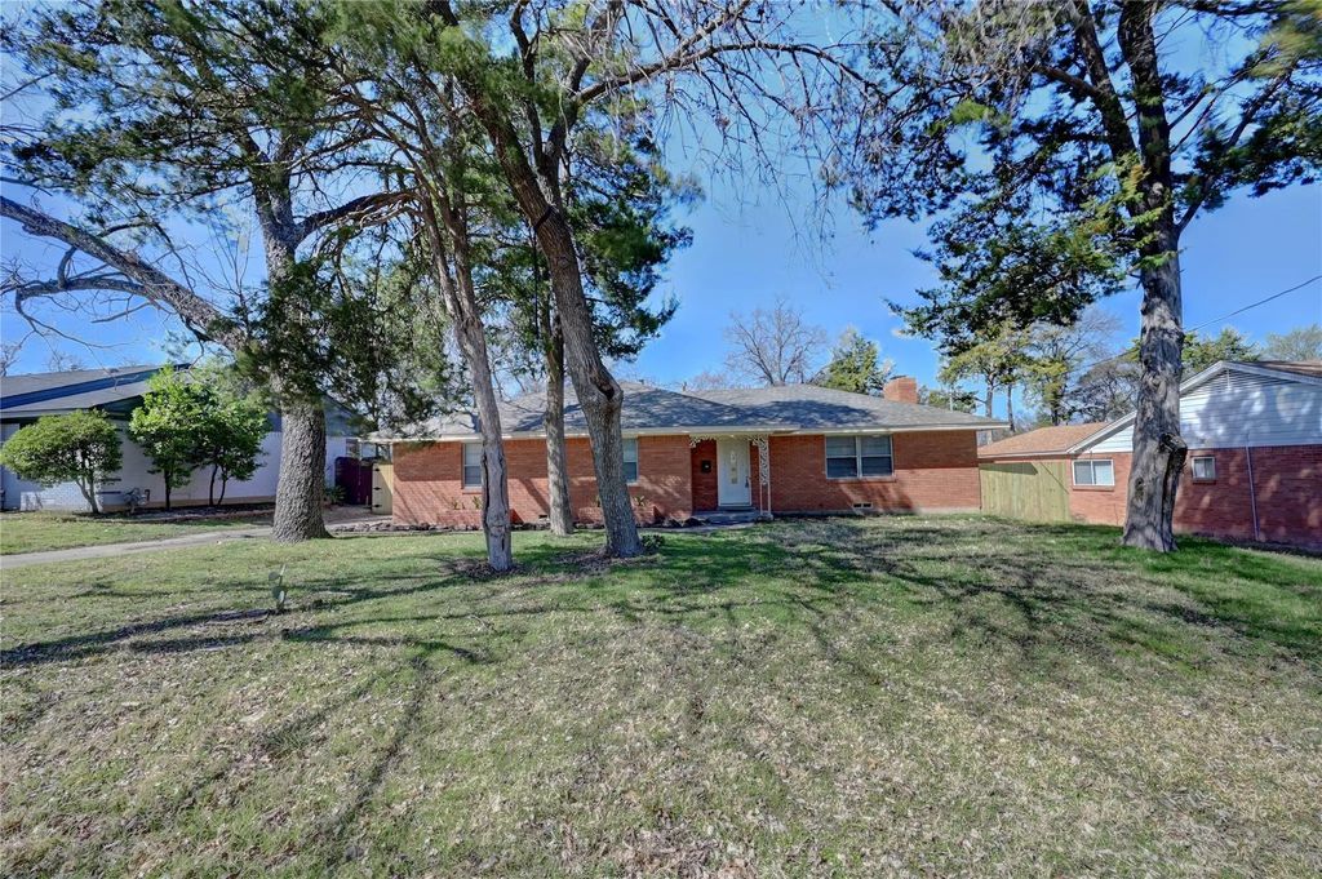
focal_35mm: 14
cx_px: 661
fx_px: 514
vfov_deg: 81.1
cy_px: 440
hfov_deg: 104.3
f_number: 22
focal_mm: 14
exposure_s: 1/3.33
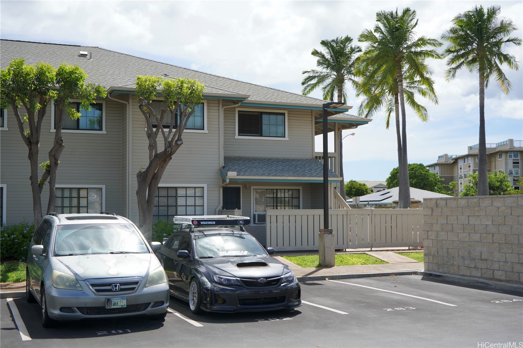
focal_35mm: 45
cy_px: 174
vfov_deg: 29.9
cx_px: 262
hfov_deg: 43.6
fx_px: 654
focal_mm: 45
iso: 250
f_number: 8
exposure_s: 1/640
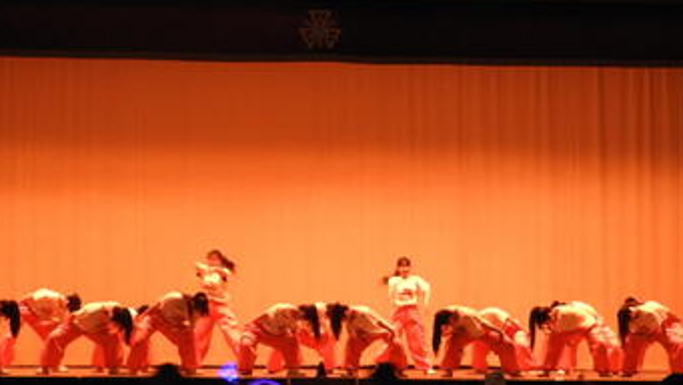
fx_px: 2663
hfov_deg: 14.6
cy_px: 281
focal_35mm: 147
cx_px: 324
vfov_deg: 8.3
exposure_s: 1/13
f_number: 5
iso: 800
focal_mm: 20.6
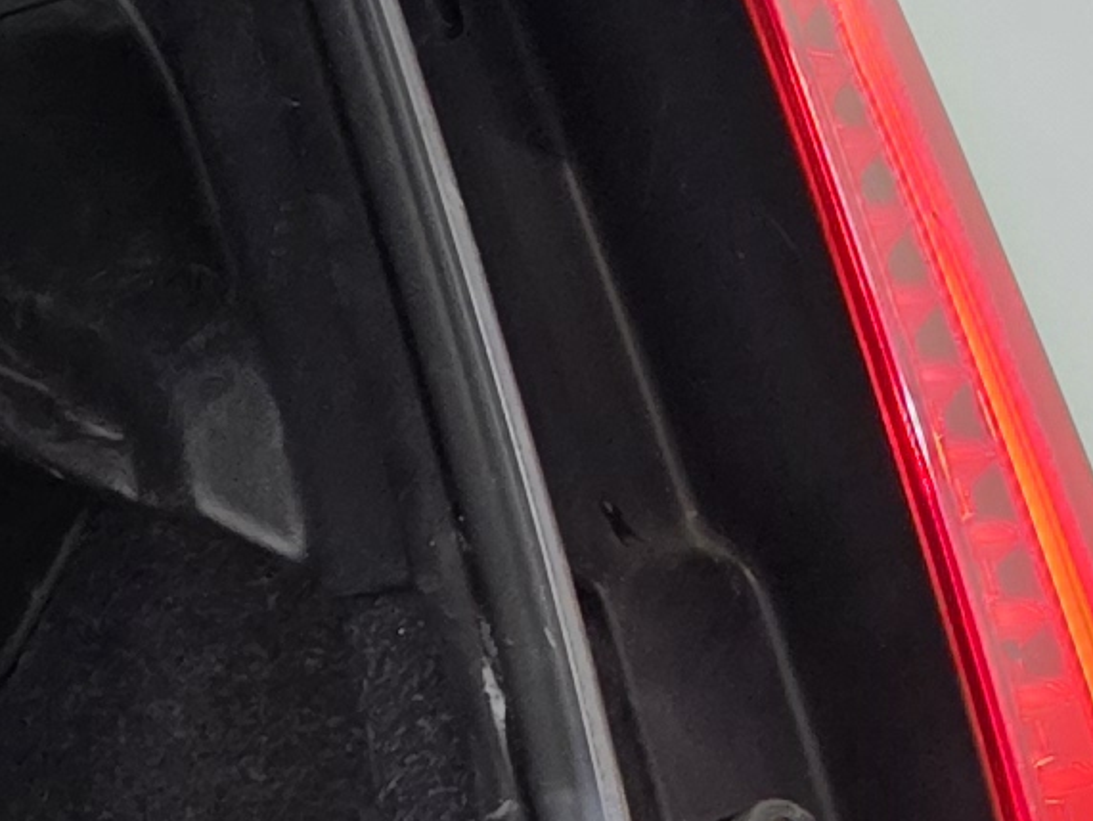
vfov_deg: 8.4
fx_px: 5087
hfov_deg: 10.2
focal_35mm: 161
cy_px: 1998
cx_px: -1776
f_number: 1.4
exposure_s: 1/100
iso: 200
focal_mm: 6.5
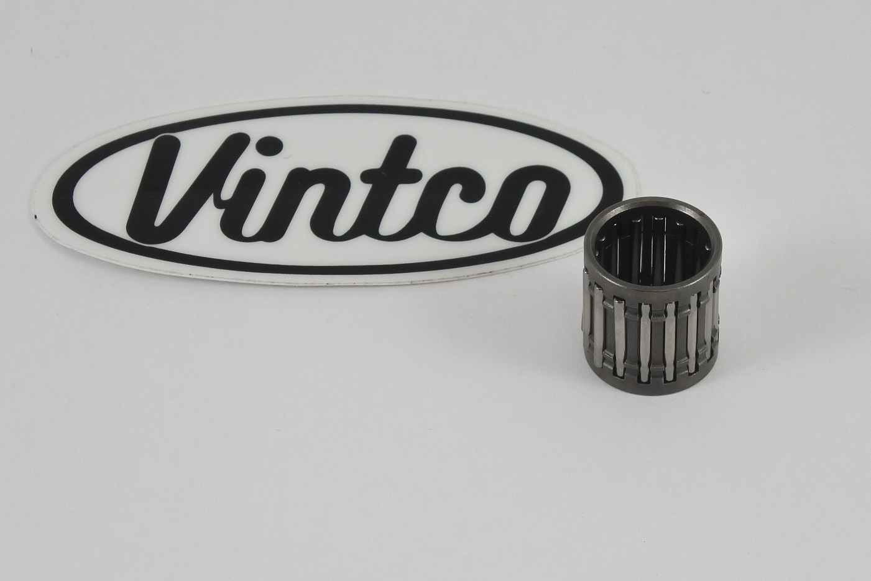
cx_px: 436
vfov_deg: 20.0
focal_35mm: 68
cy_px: 290
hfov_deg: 29.7
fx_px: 1645
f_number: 5.3
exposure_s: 1/125
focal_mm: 25.2
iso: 400
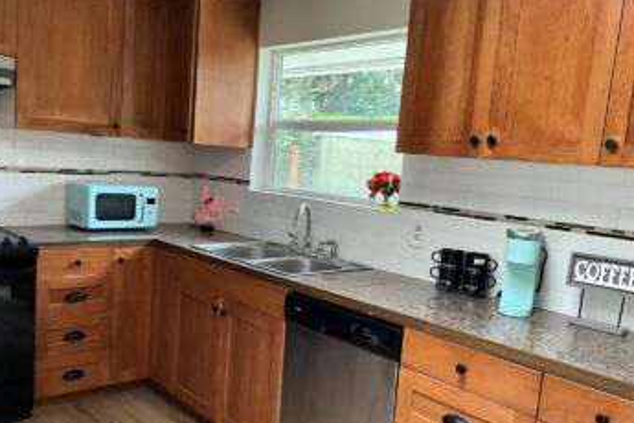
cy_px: 241
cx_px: 268
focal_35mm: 35
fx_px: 616
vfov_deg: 37.8
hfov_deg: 54.2
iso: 160
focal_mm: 3
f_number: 1.8
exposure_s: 1/60
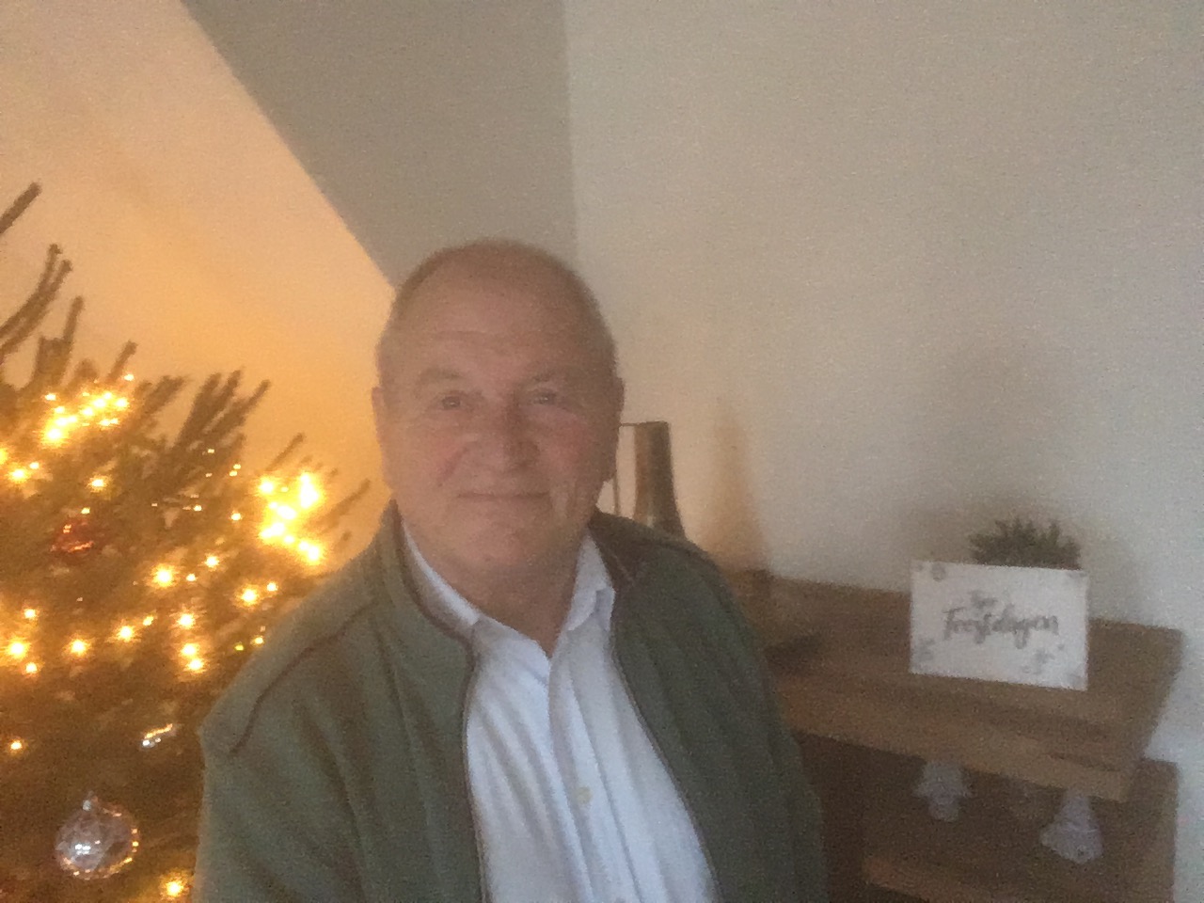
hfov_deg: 58.4
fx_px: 1078
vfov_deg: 45.4
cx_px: 602
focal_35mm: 31
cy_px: 452
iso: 500
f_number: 2.4
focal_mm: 2.15
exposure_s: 1/20
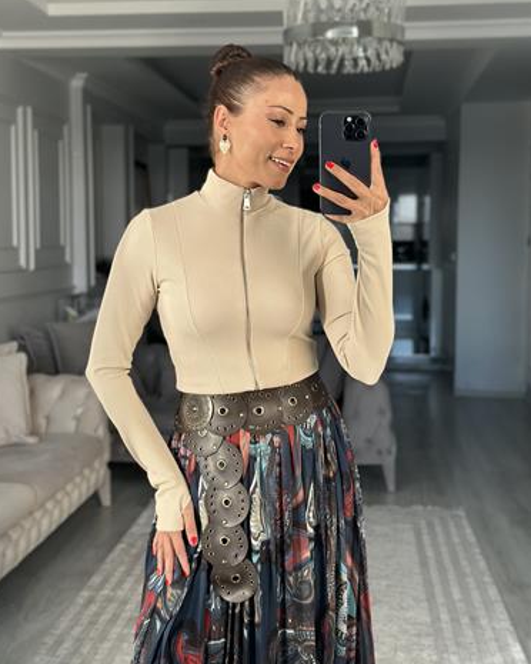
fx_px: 1002
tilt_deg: -15.8
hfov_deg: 29.7
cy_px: 307
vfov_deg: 36.6
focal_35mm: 51
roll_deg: +0.5
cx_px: 263
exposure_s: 1/258
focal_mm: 6.86
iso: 80
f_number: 1.78
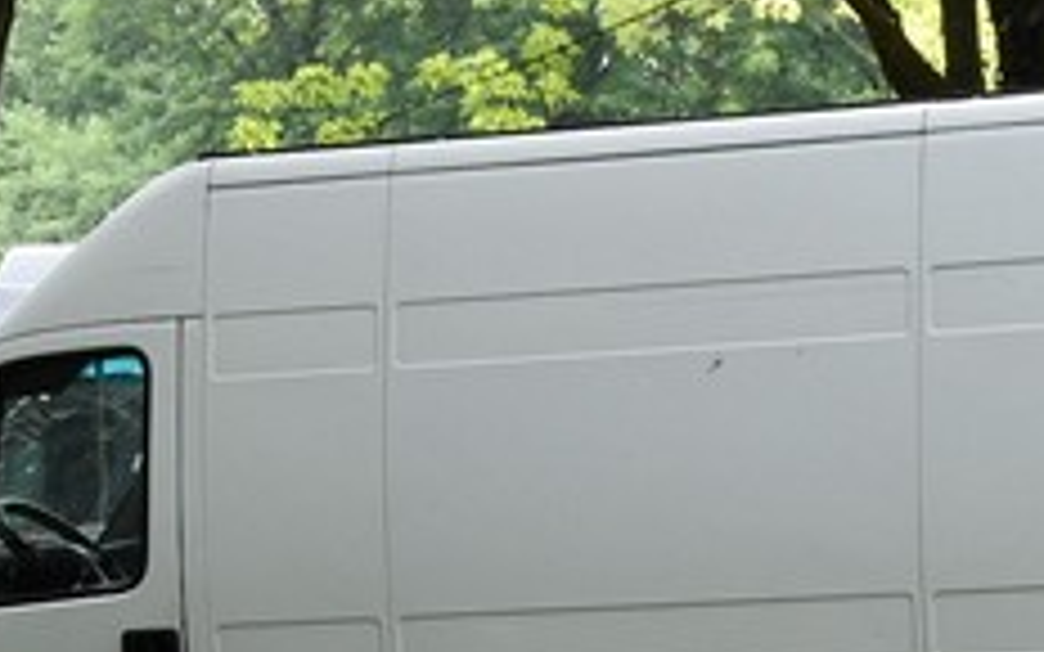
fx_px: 6146
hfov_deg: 9.7
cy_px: 1131
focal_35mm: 216
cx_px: 544
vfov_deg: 6.0
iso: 400
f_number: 5.6
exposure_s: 1/250
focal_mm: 32
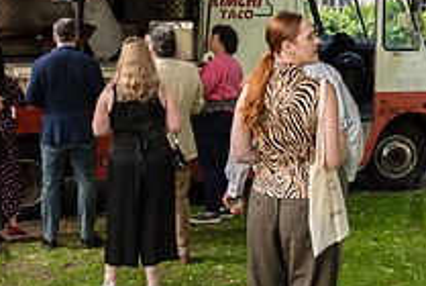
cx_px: 138
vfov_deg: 16.3
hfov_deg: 24.0
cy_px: 104
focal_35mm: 84
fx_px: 995
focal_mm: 29
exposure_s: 1/100
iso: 1000
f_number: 3.5
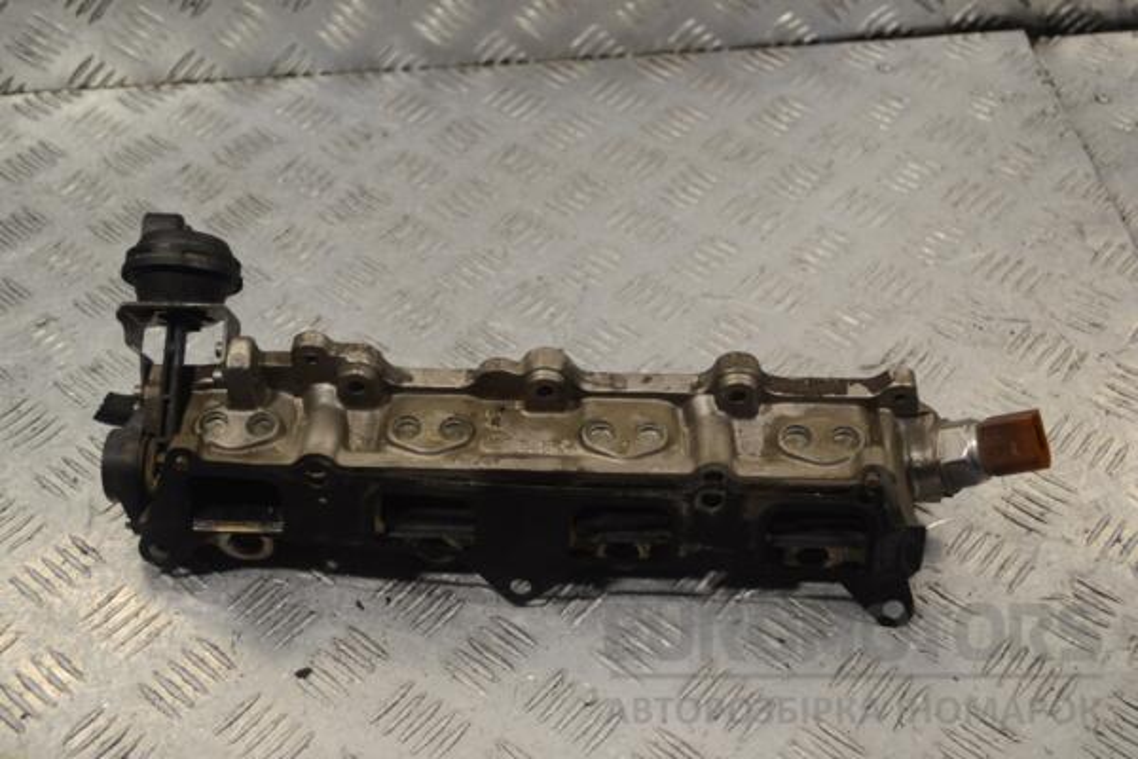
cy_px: 380
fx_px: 1517
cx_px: 569
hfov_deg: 41.1
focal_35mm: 48
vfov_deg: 28.1
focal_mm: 32
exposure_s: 1/50
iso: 100
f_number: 4.8
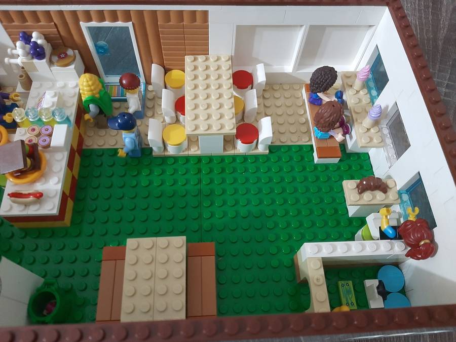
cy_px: 171
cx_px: 228
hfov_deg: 65.3
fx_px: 356
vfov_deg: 51.4
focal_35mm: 27
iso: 400
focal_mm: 3.93
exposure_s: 1/25
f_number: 1.7
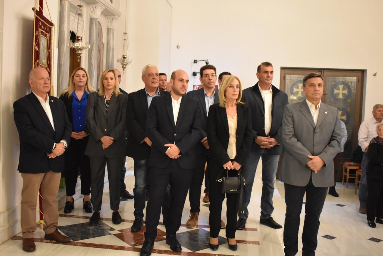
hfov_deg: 53.1
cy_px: 128
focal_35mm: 36
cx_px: 192
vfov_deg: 36.9
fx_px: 383
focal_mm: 24
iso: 3200
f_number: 3.8
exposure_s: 1/60
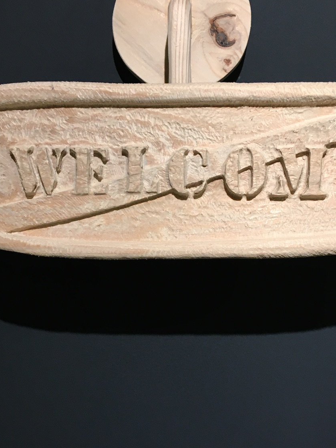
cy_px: 269
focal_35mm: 49
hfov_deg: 29.7
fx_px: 634
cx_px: 178
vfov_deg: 38.7
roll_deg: +0.8
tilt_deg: -7.7
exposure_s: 1/33
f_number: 2.2
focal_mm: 4.15
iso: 100
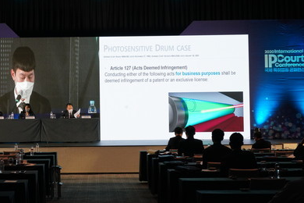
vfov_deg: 16.4
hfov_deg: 24.3
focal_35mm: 83
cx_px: 86
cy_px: 86
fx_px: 701
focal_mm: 54
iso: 3200
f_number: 13
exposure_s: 1/80
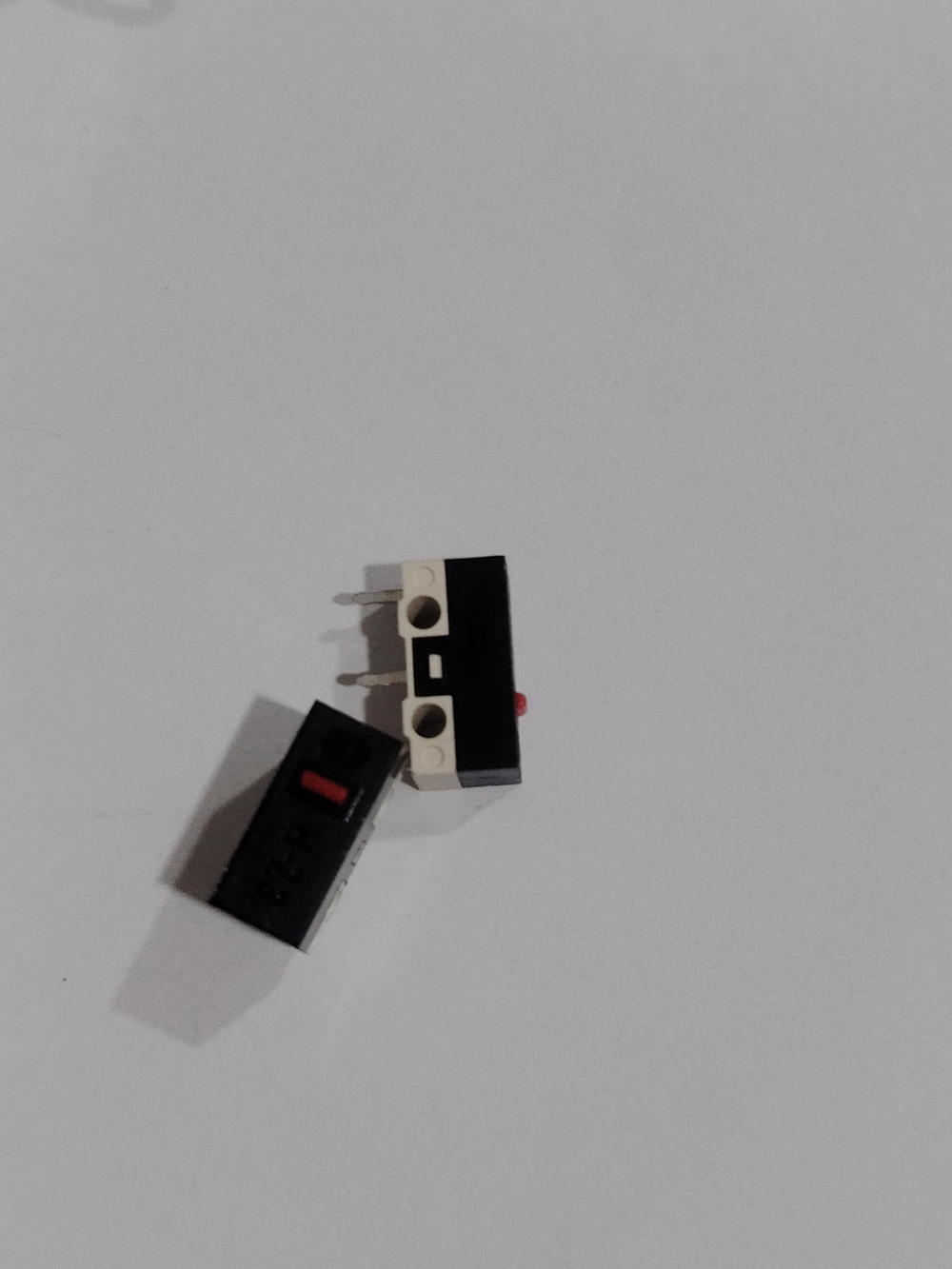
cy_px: 634
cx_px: 476
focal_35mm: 54
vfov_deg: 35.5
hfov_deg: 27.0
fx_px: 1980
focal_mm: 5.25
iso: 415
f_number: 1.75
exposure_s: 1/50
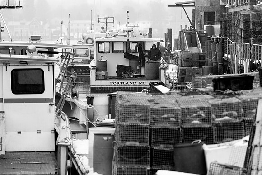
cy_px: 88
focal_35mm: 260
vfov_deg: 5.3
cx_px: 131
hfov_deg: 7.9
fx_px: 1895
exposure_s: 1/160
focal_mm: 260
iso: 500
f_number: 5.6
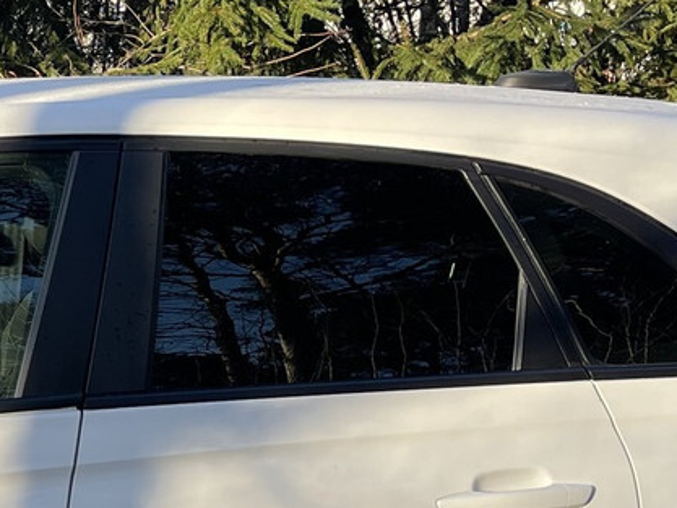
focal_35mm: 96
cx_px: -135
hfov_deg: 19.3
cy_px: 464
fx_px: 1878
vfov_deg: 15.2
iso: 32
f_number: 1.6
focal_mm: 5.1
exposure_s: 1/813
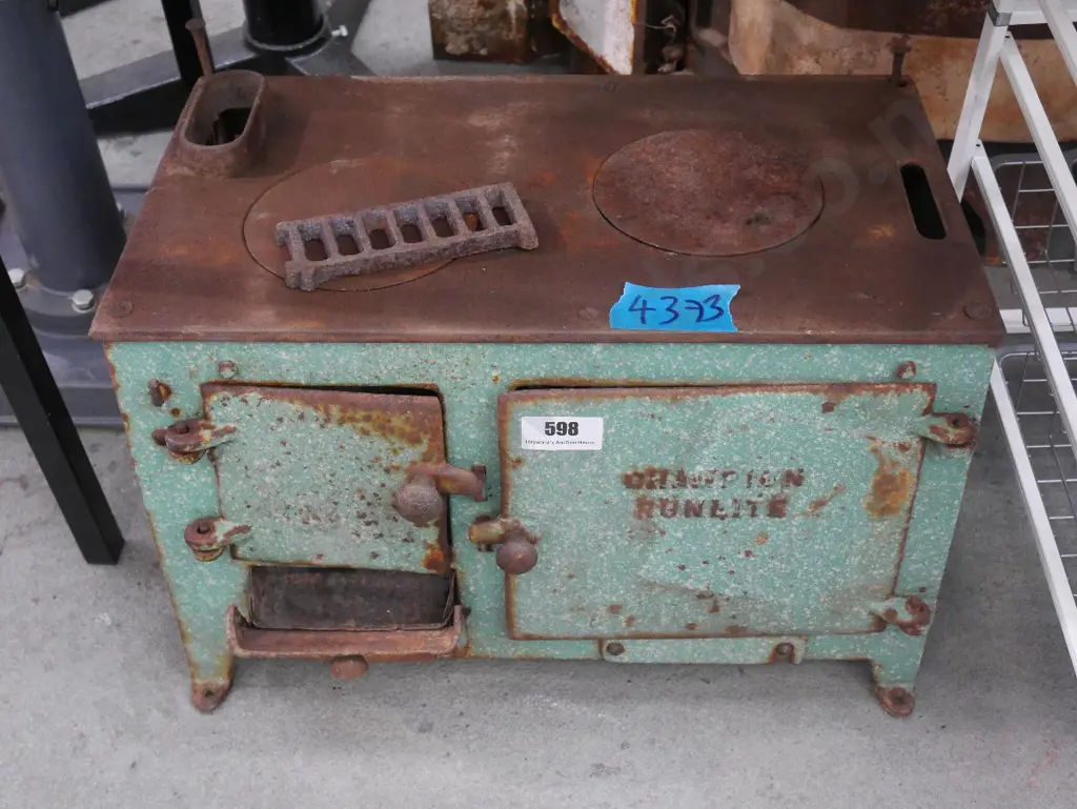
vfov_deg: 32.9
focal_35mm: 44
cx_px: 538
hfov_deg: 42.9
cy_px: 404
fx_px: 1370
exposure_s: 1/25
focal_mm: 22
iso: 3200
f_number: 4.9
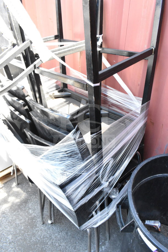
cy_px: 126
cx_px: 84
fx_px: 189
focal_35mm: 27
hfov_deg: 47.9
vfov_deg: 67.4
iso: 6400
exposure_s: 1/320
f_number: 9
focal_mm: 18
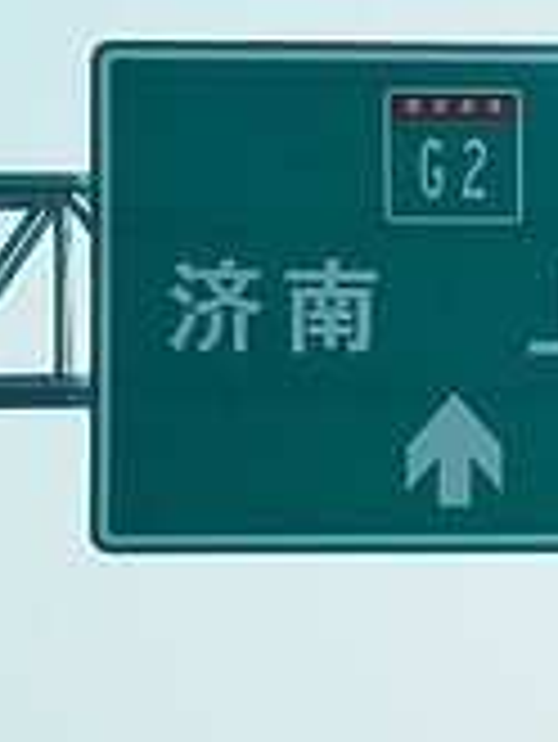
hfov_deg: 4.6
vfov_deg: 6.2
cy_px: 441
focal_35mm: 318
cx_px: 922
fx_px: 6826
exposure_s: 1/2500
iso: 125
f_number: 2.8
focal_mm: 70
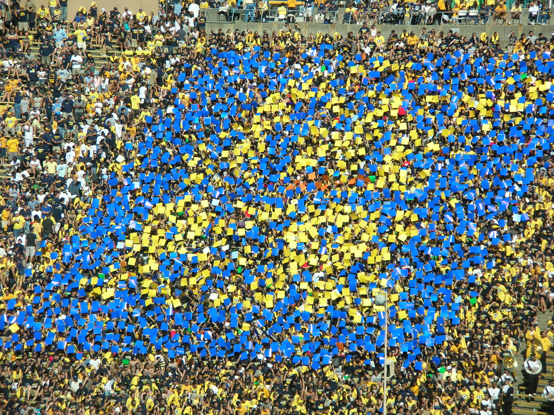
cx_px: 277
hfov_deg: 8.4
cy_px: 208
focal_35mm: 235
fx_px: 3758
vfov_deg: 6.3
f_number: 4.1
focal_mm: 38.8
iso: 50
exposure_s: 1/1000
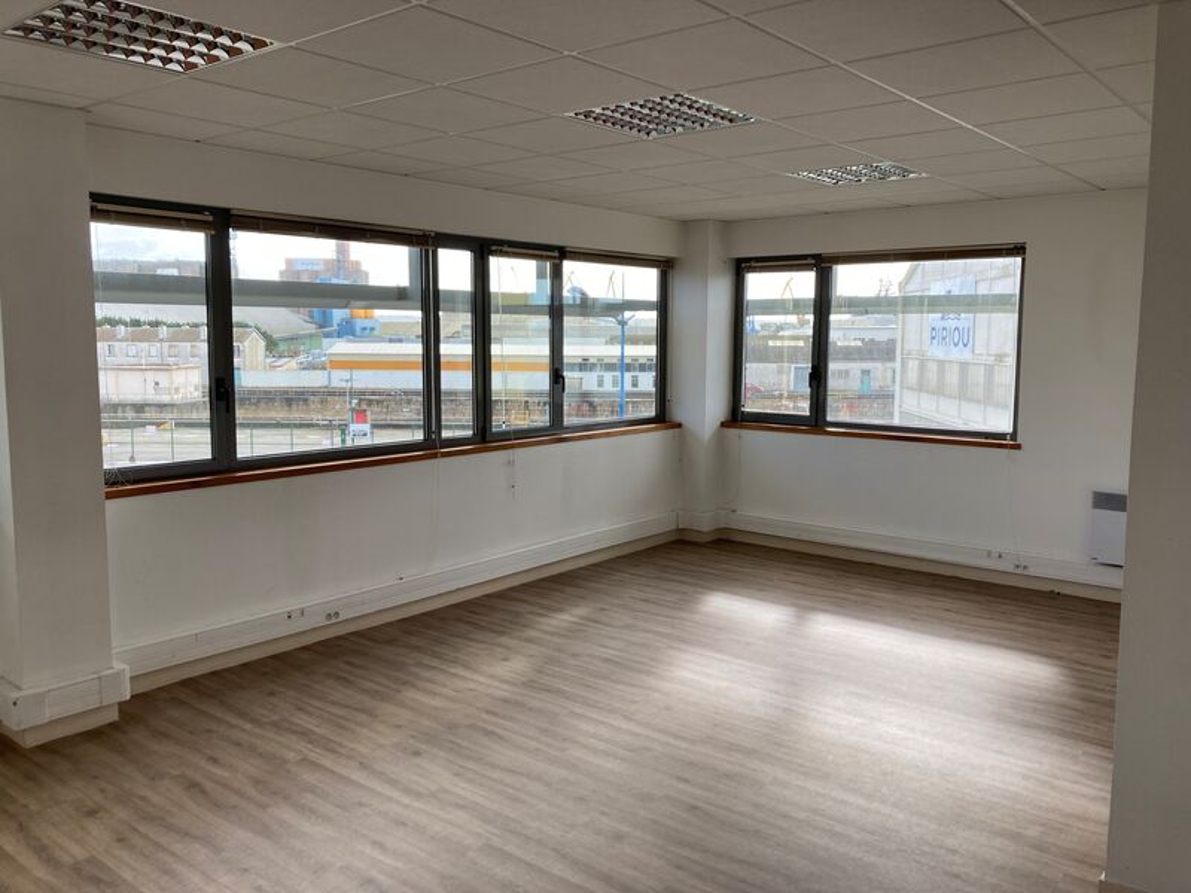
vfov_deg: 49.7
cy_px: 446
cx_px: 596
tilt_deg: -5.6
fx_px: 963
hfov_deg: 63.4
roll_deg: +0.5
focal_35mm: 28
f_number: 1.8
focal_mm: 3.99
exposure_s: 1/206
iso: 20
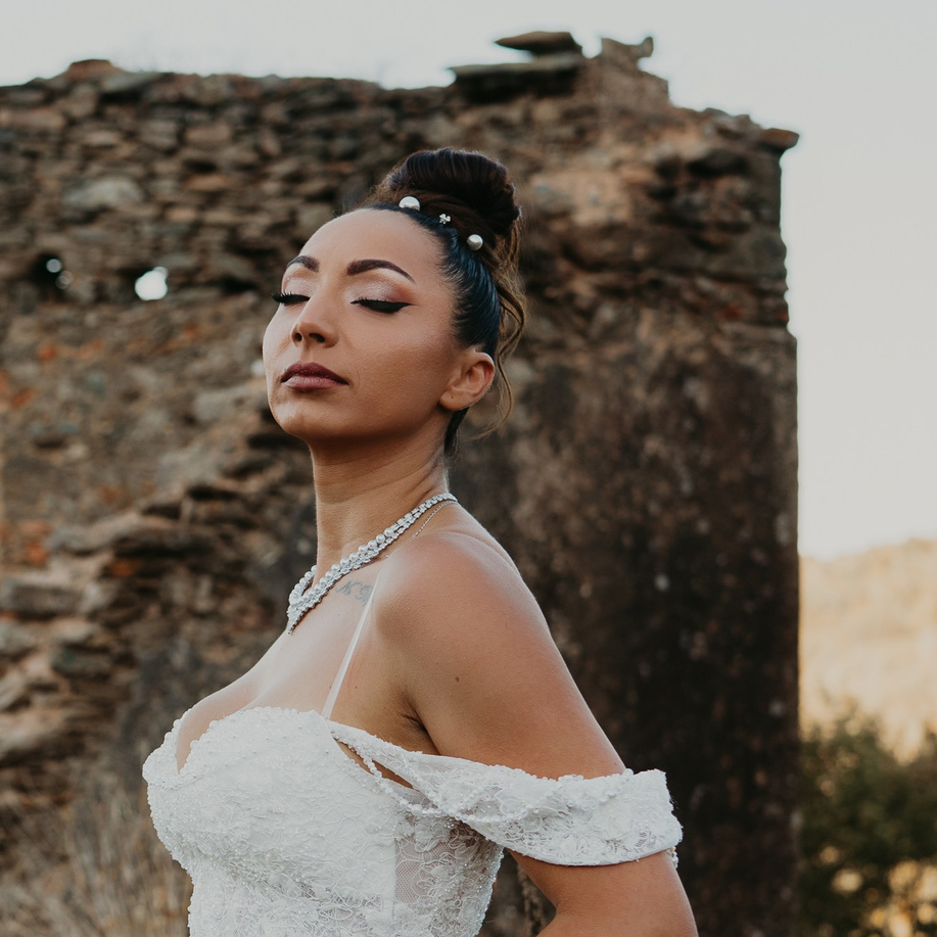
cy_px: 658
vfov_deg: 20.8
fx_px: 2542
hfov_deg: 20.0
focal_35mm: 83
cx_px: -77
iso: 100
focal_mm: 35
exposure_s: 1/320
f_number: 2.8
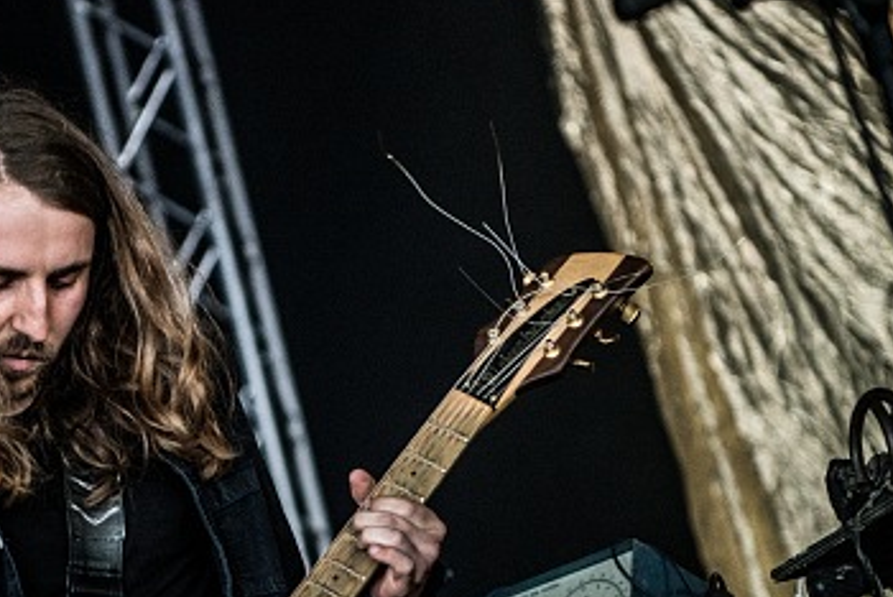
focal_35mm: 144
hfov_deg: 14.2
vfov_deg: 9.5
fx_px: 3575
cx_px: 309
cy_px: 540
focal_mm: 70
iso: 800
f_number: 2.8
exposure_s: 1/125
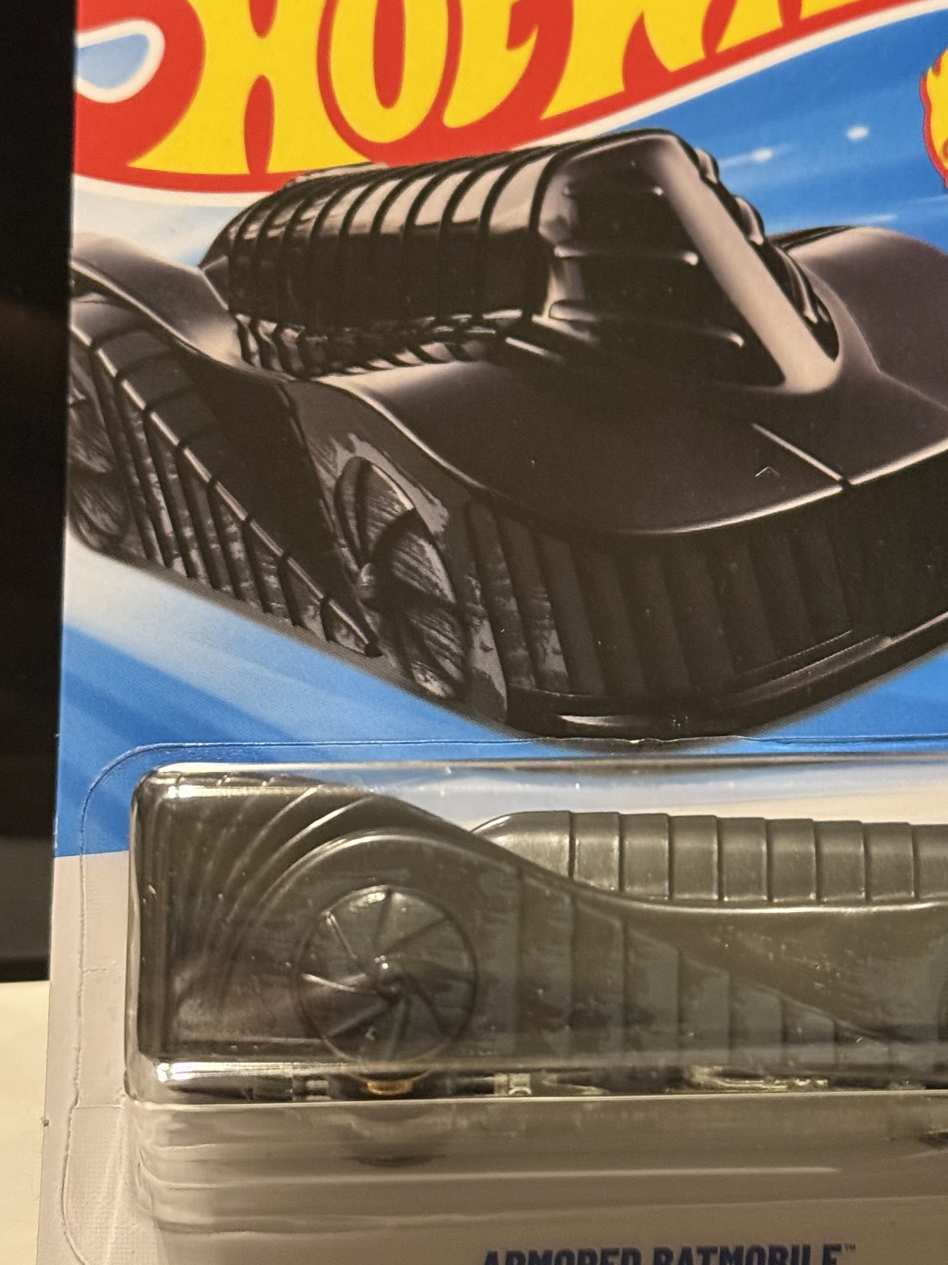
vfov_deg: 25.6
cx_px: 640
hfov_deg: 19.3
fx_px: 2775
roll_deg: -0.7
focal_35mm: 76
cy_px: 550
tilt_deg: -14.5
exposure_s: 1/37
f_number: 1.78
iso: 500
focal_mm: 6.76
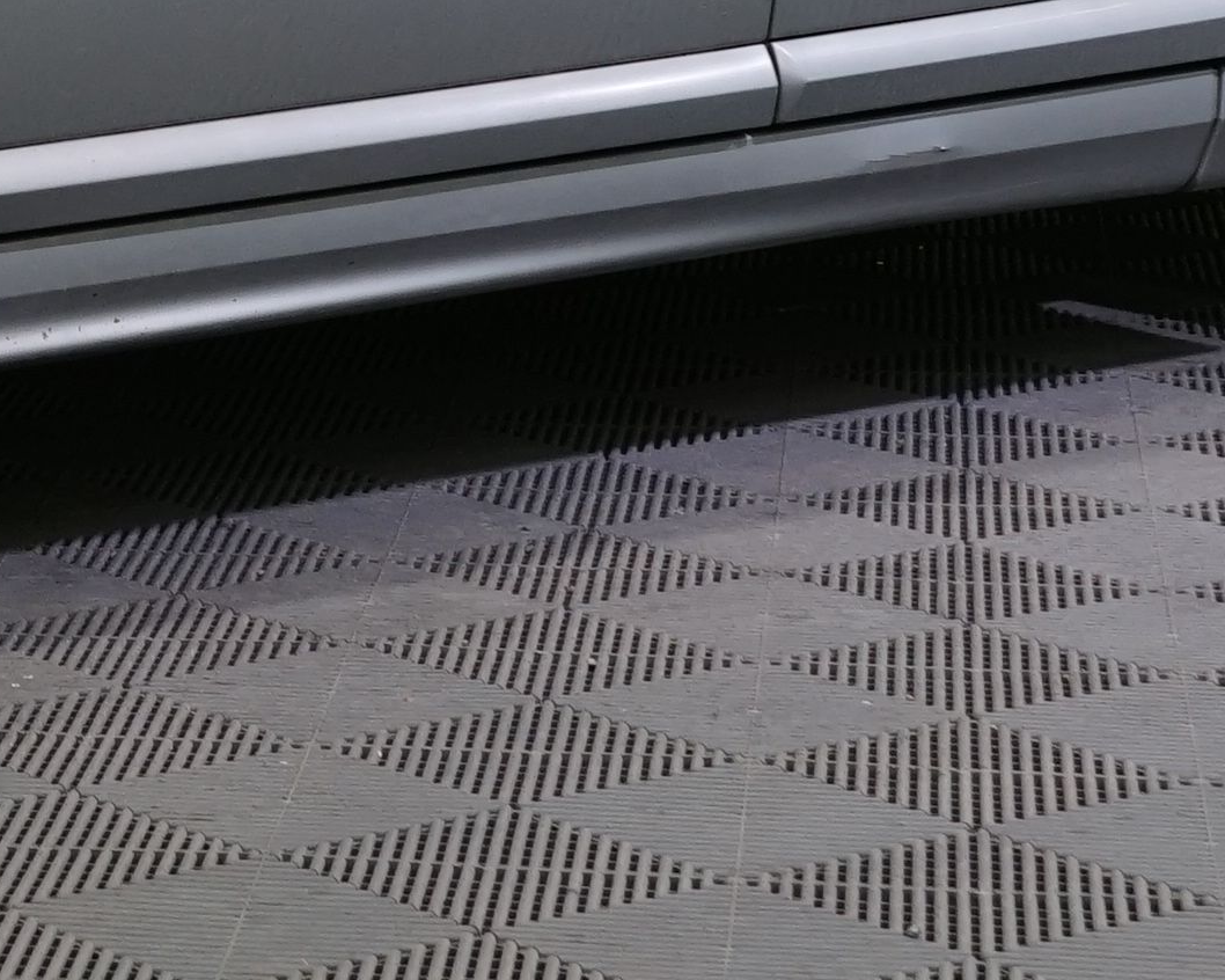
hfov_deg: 11.4
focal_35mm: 165
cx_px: -433
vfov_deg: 9.2
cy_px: -262
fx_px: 5981
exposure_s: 1/30
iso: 640
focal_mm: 31
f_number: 6.3
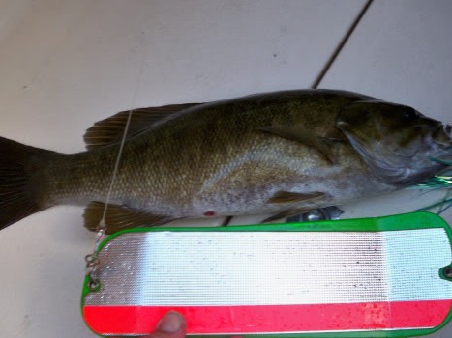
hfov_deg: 39.7
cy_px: 176
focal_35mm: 48
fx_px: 627
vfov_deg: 30.2
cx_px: 233
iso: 160
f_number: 3.1
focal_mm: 6.3
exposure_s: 1/60
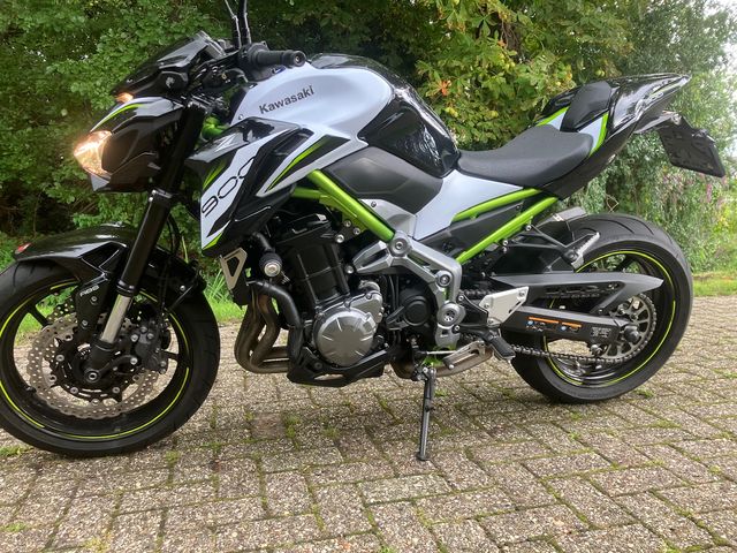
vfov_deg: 49.7
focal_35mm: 28
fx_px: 596
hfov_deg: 63.4
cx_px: 368
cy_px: 276
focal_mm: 3.99
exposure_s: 1/100
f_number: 1.8
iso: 80
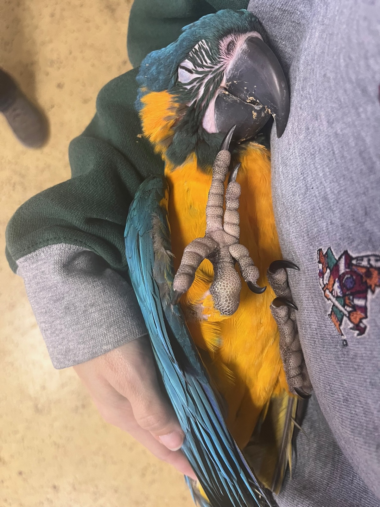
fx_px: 381
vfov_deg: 67.3
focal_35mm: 26
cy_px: 254
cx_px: 190
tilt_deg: -86.8
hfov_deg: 53.1
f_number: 1.6
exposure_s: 1/60
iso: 250
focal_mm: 5.1
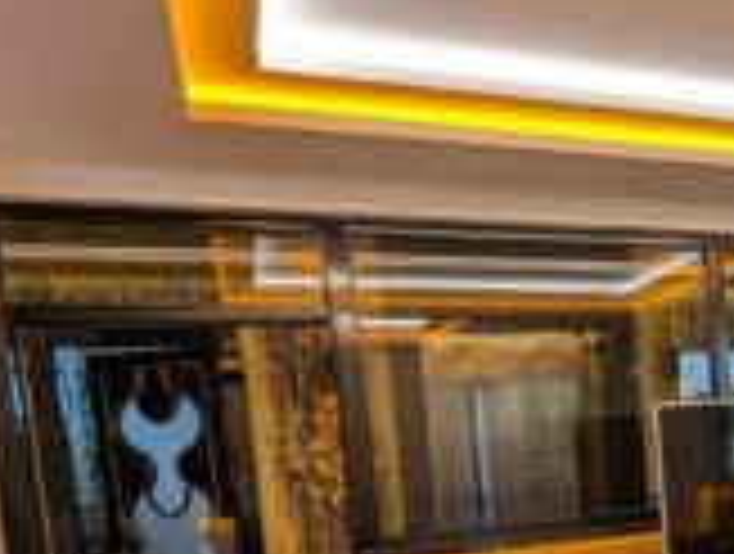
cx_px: 779
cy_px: 502
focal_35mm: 40
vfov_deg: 34.1
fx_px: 850
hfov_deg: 39.5
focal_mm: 1.95
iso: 335
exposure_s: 1/90.1
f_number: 2.2
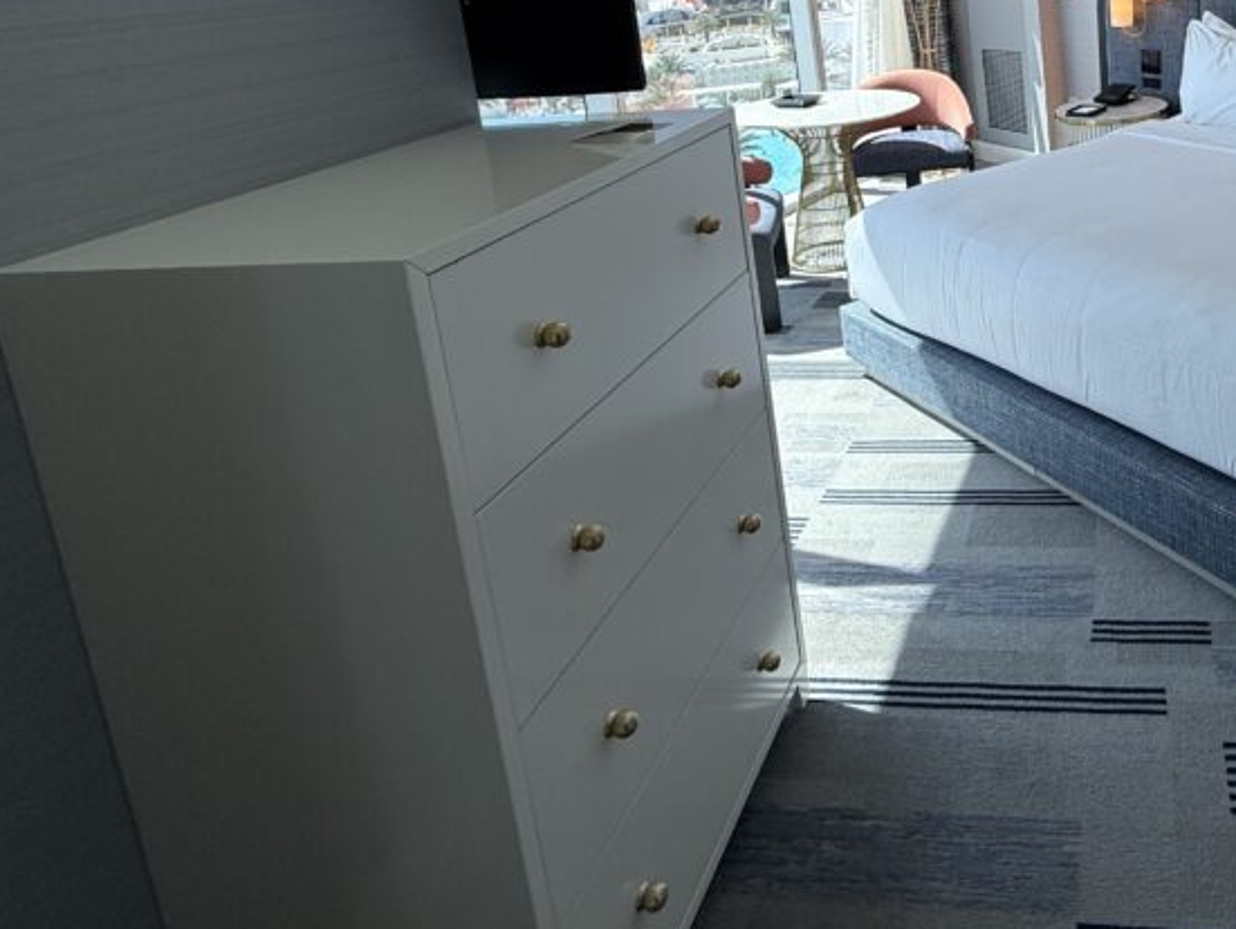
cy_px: 85
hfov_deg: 59.8
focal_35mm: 26
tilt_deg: -9.8
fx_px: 929
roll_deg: +4.8
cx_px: 1050
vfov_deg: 47.5
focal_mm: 2.22
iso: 50
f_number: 2.2
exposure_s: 1/220
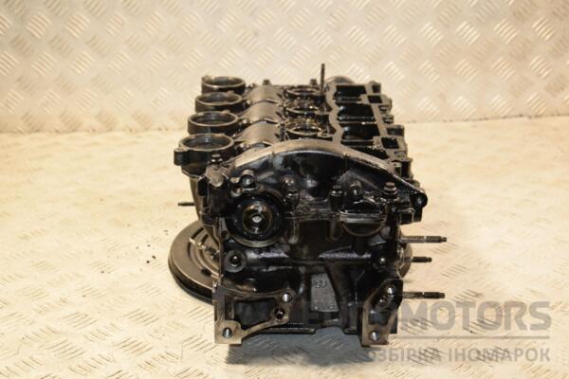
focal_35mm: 57
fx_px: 901
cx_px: 284
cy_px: 190
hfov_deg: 35.1
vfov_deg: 23.8
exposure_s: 1/100
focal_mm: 38
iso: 800
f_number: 6.3
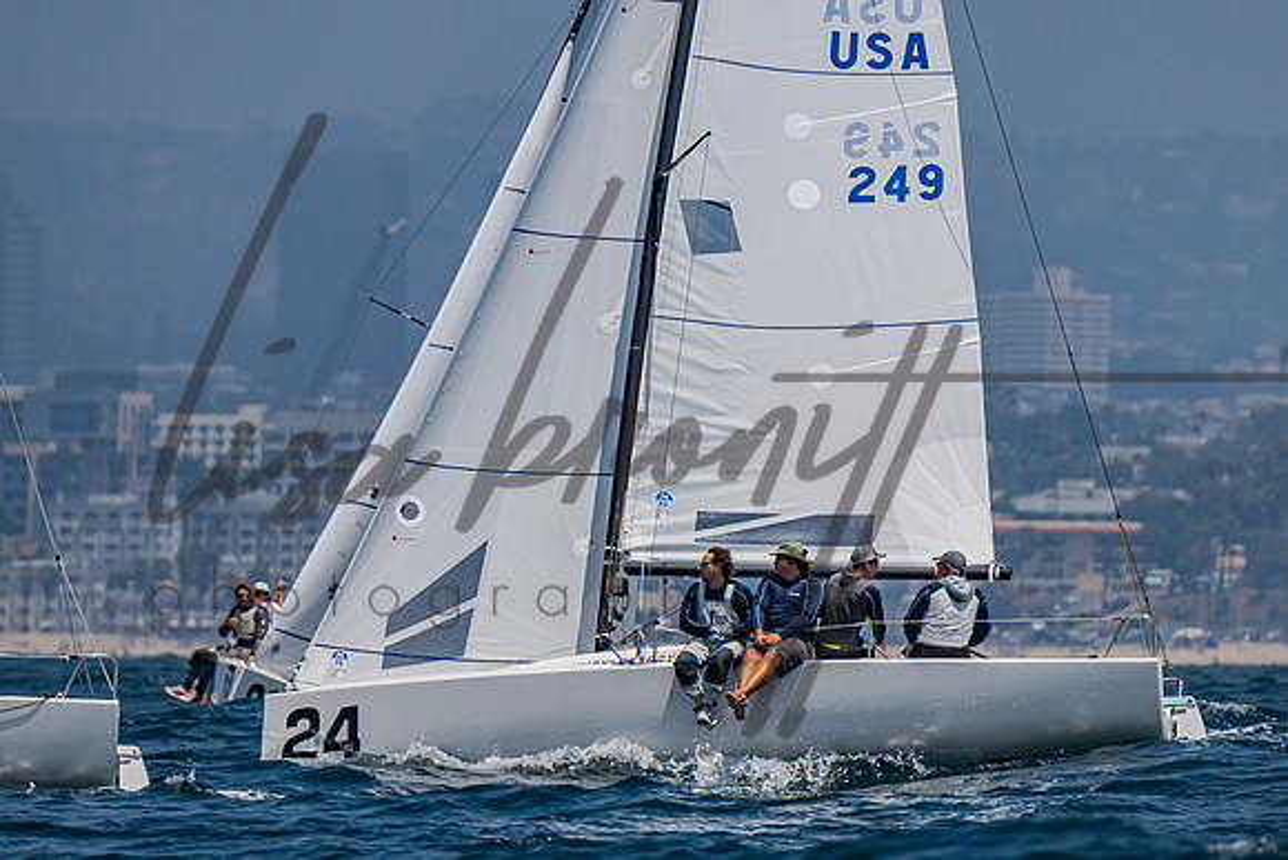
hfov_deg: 2.7
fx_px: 26927
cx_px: 699
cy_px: 294
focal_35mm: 752
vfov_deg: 1.8
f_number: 6.3
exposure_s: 1/2500
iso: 400
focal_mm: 400
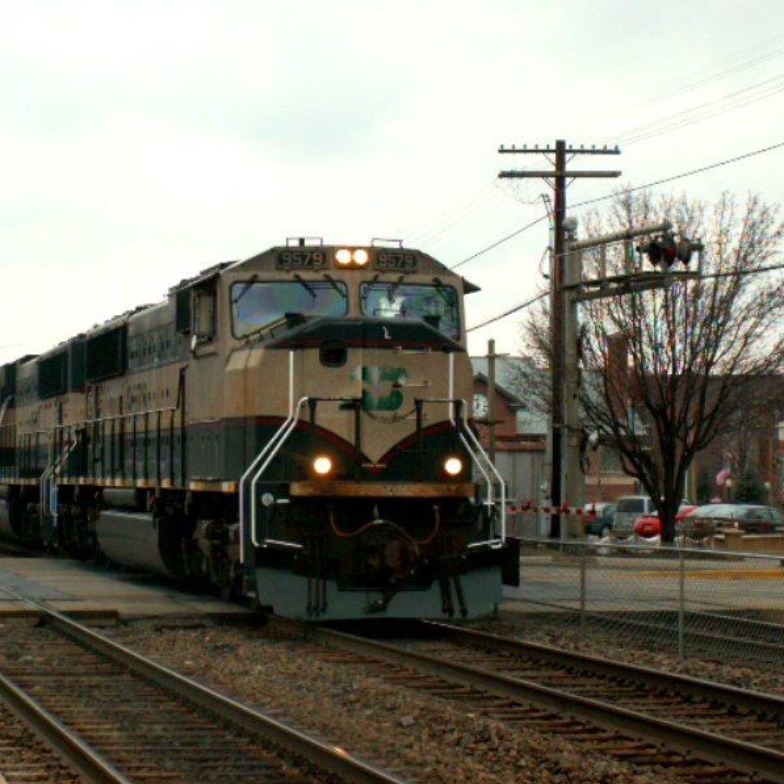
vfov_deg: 18.1
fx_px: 2460
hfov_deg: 18.1
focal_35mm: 96
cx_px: 324
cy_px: 393
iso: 80
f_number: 3.5
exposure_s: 1/320
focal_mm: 13.51
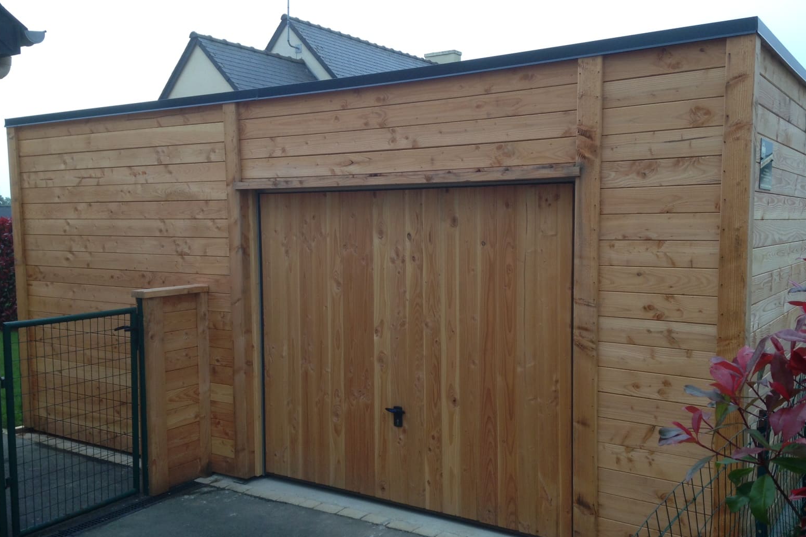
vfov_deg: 36.9
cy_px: 283
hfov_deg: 53.1
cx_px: 415
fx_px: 806
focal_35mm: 36
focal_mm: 4.13
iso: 64
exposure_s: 1/120
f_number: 2.4
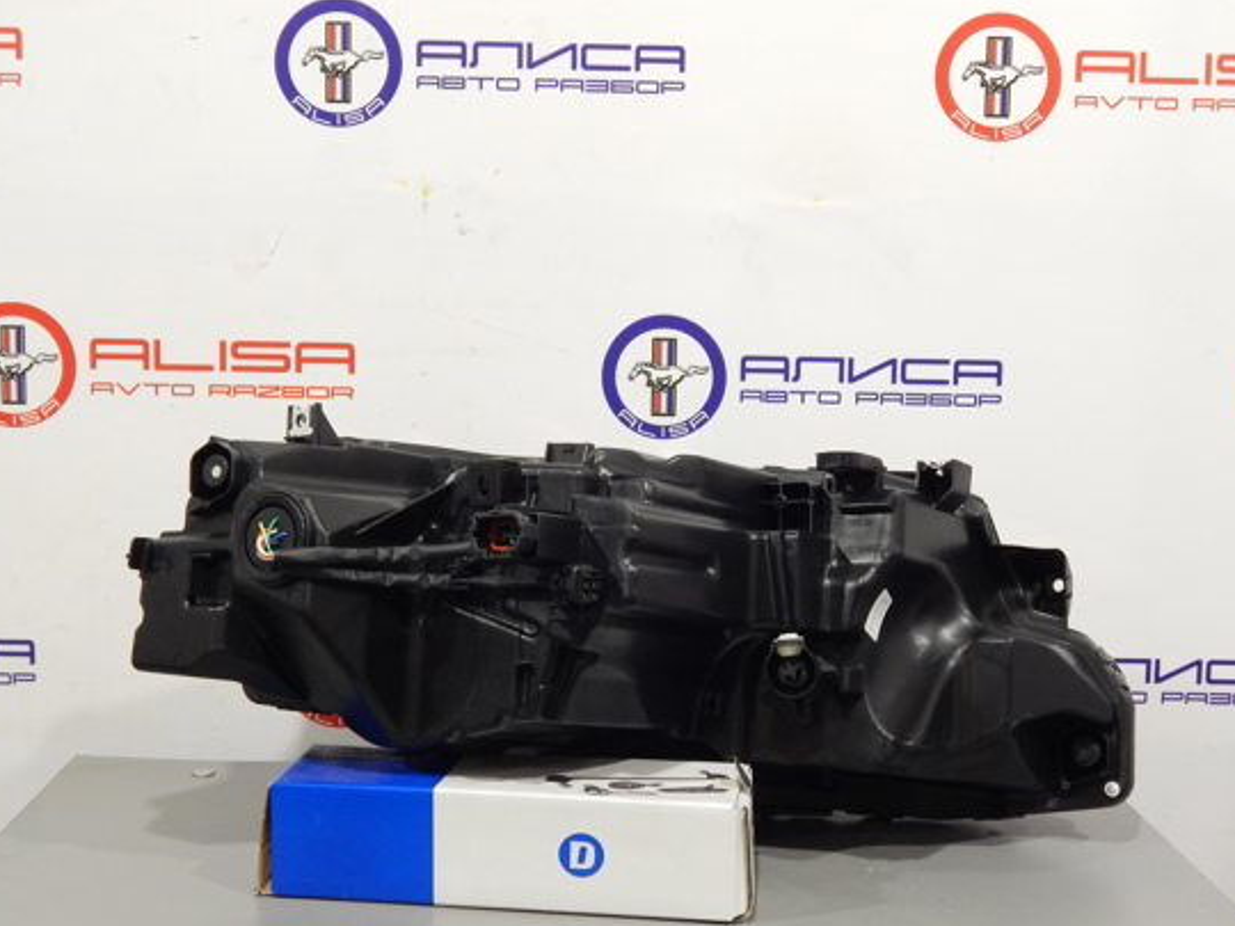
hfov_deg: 37.5
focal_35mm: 51
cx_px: 668
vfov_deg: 28.5
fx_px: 1820
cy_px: 528
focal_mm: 7.7
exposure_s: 1/25
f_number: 3.6
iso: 400
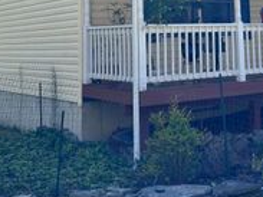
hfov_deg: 27.2
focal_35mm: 71
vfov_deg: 19.7
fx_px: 539
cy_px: -27
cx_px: 184
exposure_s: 1/1645
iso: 50
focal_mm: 5.7
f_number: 1.5
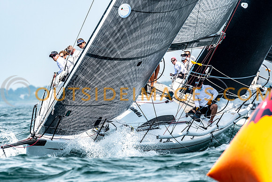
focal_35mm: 450
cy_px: 91
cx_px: 136
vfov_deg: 3.1
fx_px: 3401
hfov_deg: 4.6
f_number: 5.6
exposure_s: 1/2000
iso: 320
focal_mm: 300
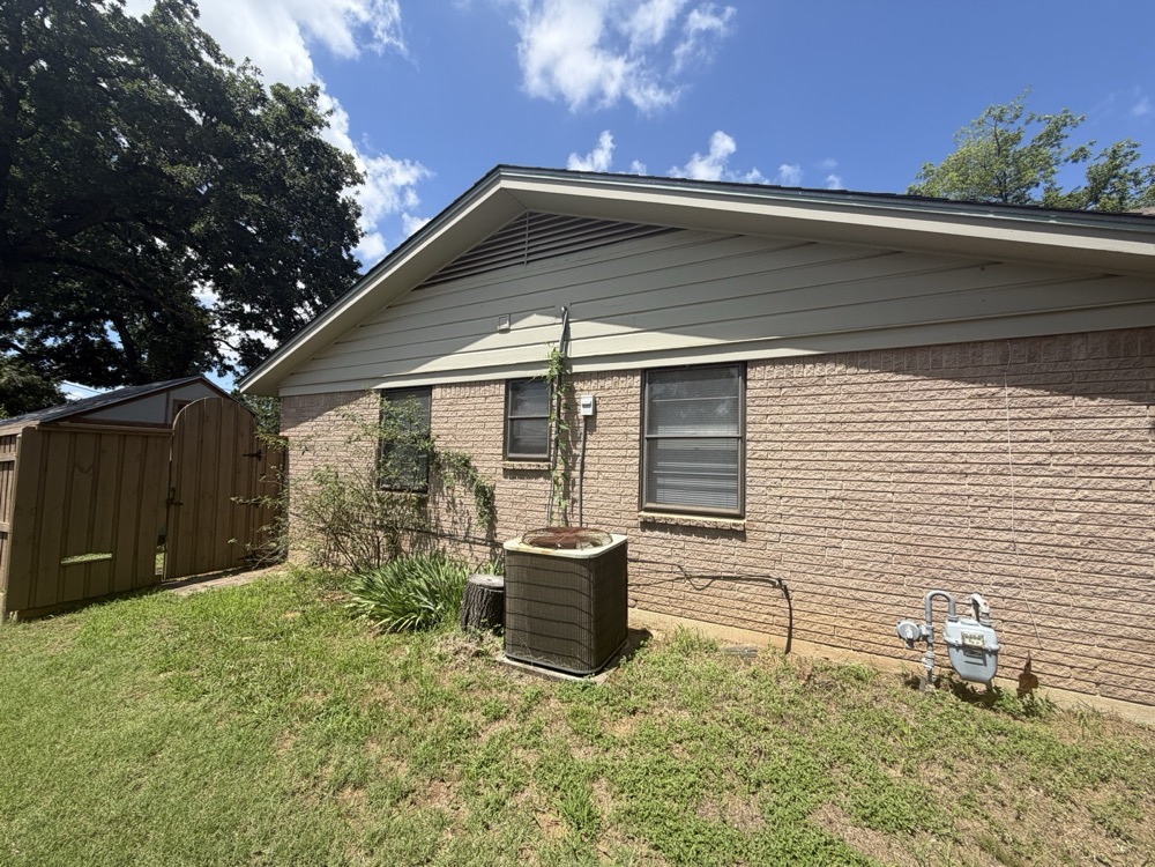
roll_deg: -1.8
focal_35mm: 14
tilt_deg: +1.5
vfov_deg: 85.7
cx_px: 578
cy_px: 434
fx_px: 467
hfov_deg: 102.1
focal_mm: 2.22
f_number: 2.2
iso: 25
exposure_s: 1/770
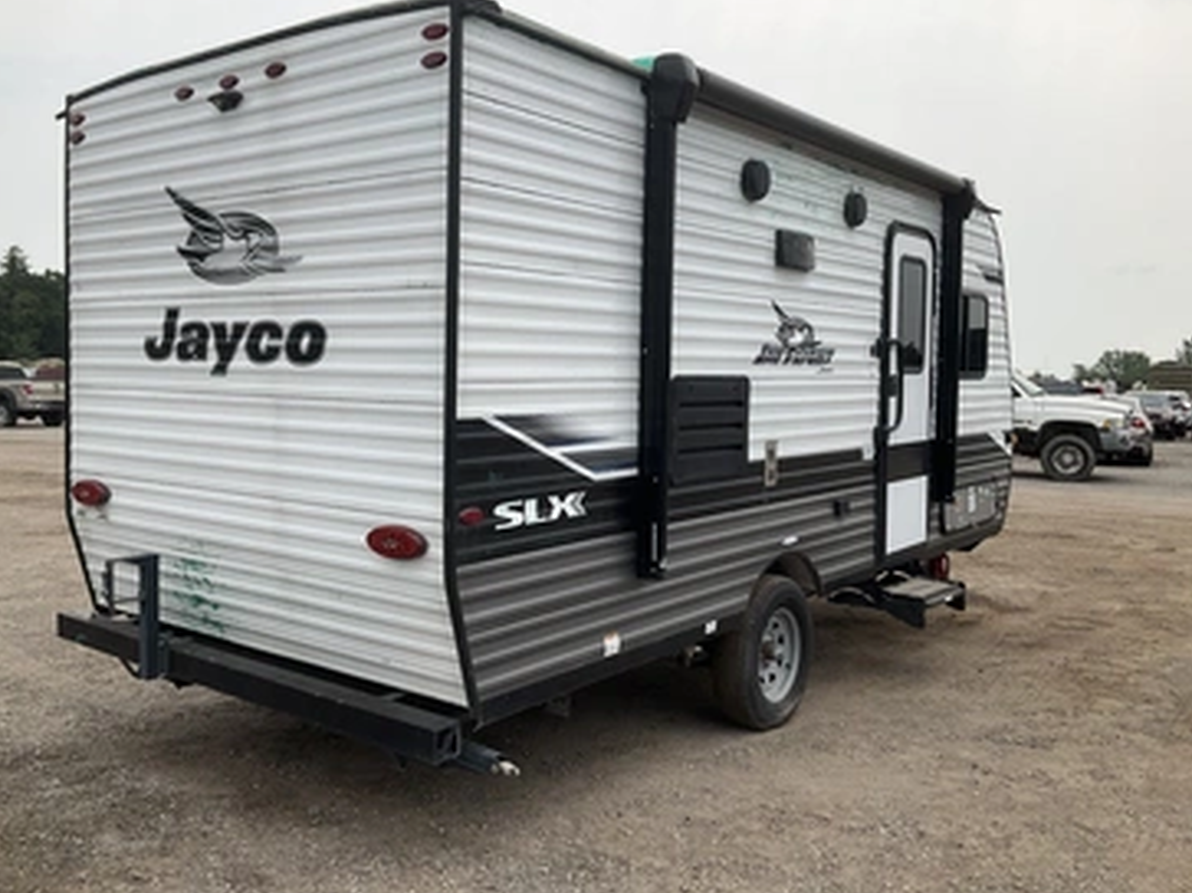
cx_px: 539
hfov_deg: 56.7
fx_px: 1102
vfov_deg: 44.1
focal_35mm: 32
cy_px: 414
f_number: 1.8
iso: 25
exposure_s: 1/2320
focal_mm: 3
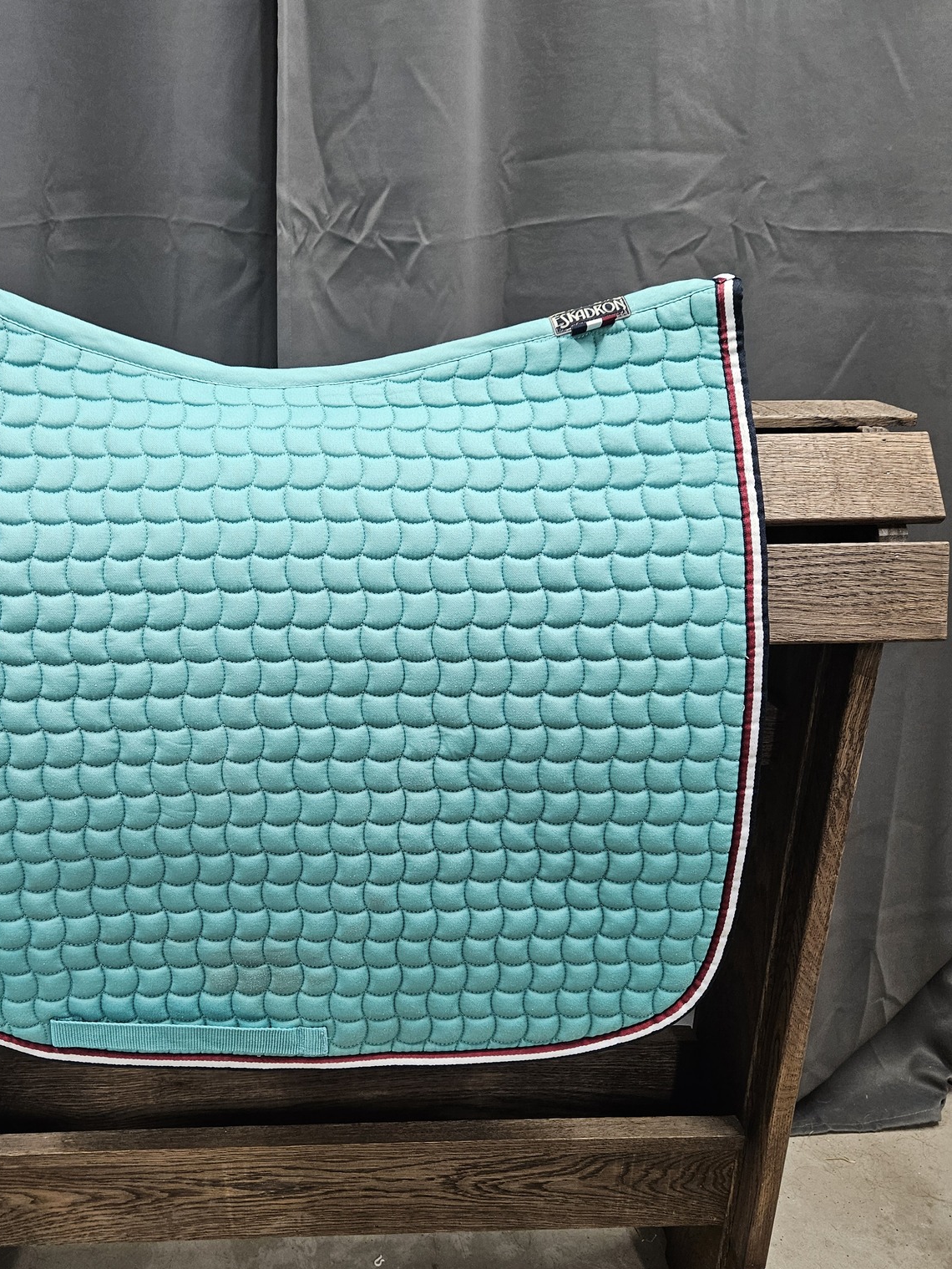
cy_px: 703
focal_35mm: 31
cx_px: 325
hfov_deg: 44.9
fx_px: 1136
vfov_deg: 58.2
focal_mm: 5.4
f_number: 1.8
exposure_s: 1/142
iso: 320
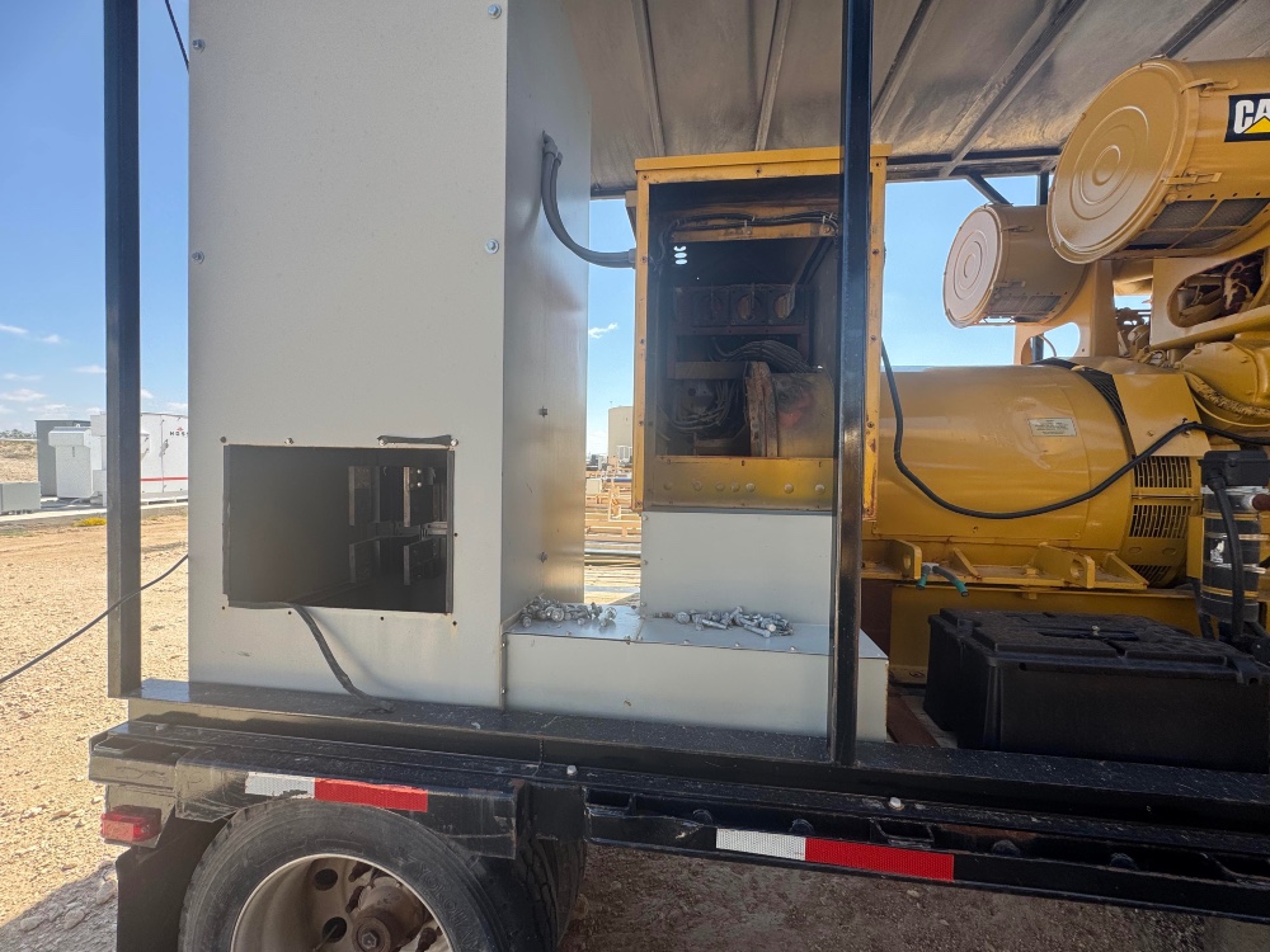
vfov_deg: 85.7
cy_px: 476
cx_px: 635
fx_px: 514
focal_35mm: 14
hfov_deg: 102.1
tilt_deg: -3.4
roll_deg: -0.5
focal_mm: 2.22
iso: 40
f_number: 2.2
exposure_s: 1/399
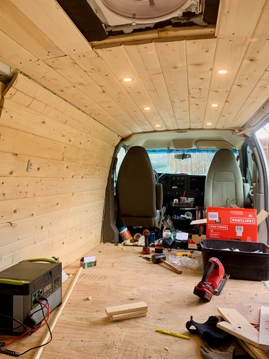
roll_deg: +2.6
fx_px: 269
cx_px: 134
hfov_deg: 53.1
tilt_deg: +0.6
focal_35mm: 26
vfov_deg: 67.3
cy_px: 180
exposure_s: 1/121
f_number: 1.8
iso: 64
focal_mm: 4.25
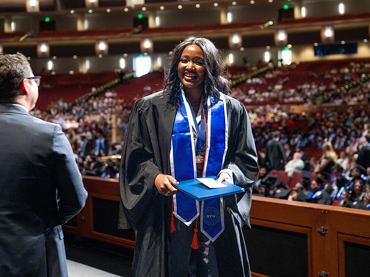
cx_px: 198
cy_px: 138
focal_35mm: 61
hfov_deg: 31.9
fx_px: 648
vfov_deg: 24.2
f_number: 3.5
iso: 8000
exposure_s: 1/125
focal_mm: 56
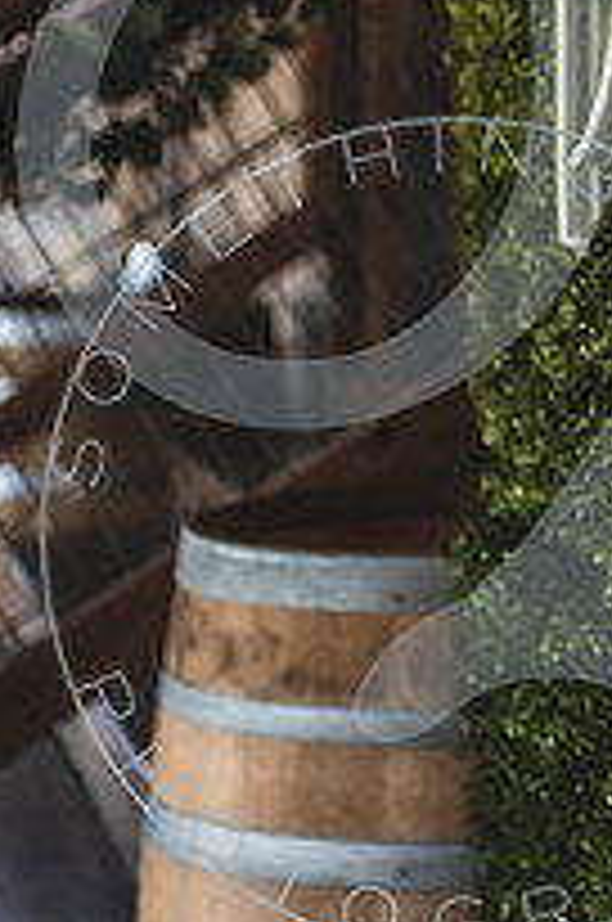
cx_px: 662
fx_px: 3940
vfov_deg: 13.3
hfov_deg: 8.8
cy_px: 193
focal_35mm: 154
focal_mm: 70
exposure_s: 1/1000
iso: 200
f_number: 2.8
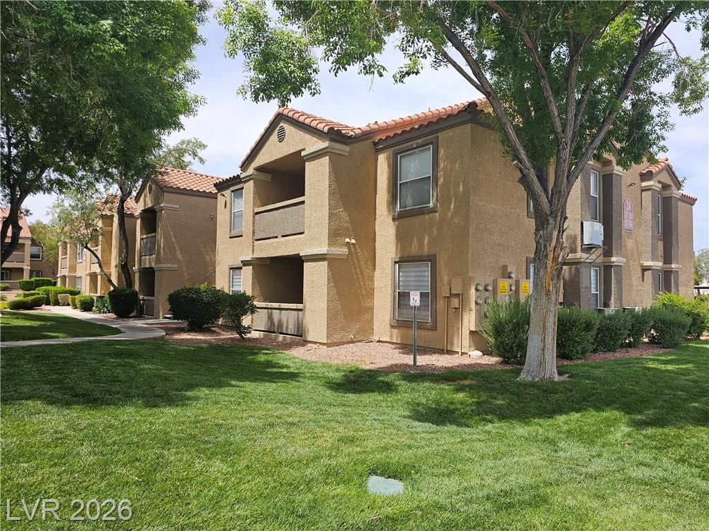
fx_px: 471
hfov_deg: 73.9
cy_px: 266
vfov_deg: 58.9
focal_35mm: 23
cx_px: 354
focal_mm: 6.3
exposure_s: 1/460
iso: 10
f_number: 1.7
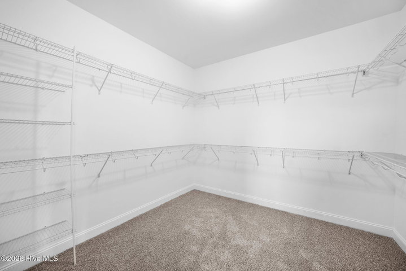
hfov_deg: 104.2
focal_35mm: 14
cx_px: 203
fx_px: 158
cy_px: 136
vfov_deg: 81.3
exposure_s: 1/2.5
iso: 160
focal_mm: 14
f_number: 8
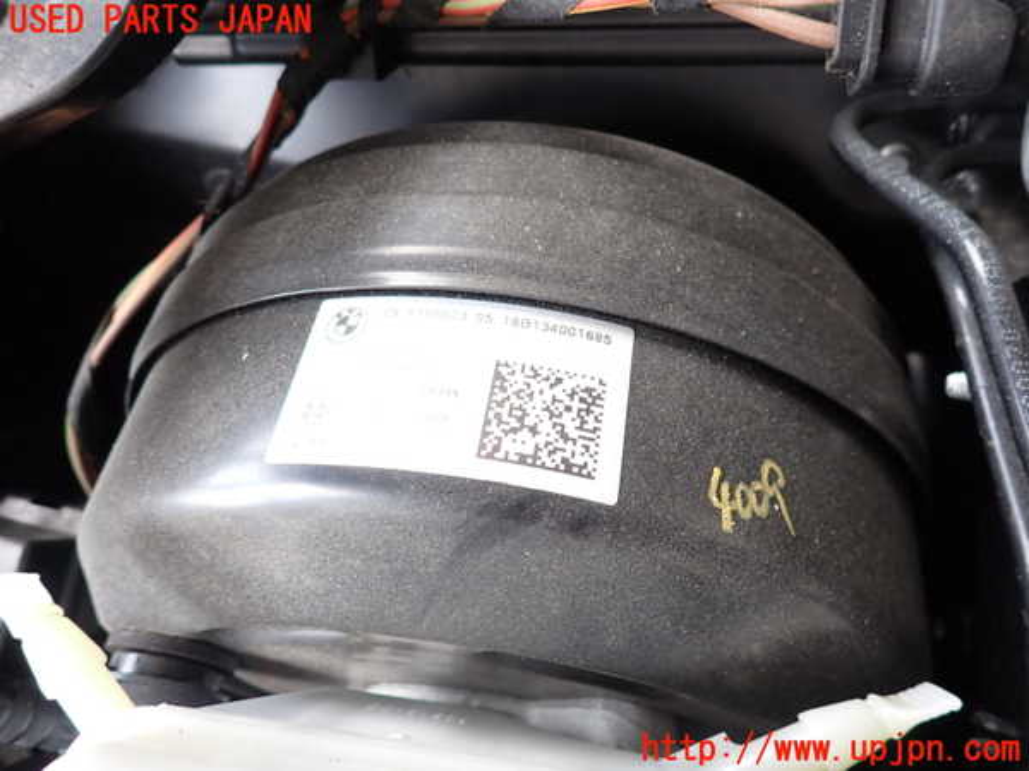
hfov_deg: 69.4
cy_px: 386
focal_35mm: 25
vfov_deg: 54.9
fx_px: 743
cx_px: 514
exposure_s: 1/80
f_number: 2
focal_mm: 4.5
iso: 100
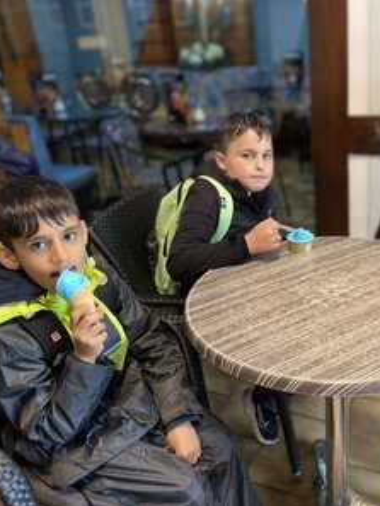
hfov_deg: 39.3
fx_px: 512
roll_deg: +3.4
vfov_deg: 52.6
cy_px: 254
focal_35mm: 35
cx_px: 298
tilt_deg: -24.2
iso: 200
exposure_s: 1/50
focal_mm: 4.25
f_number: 1.8
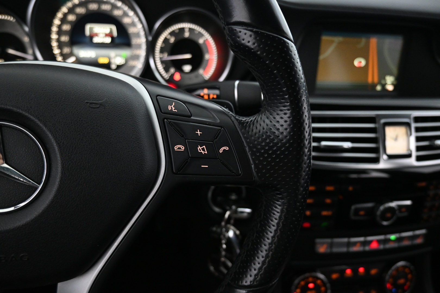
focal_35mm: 24
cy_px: 146
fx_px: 293
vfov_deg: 53.1
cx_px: 220
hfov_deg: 73.7
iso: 2800
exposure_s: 1/25
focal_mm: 16
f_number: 3.5
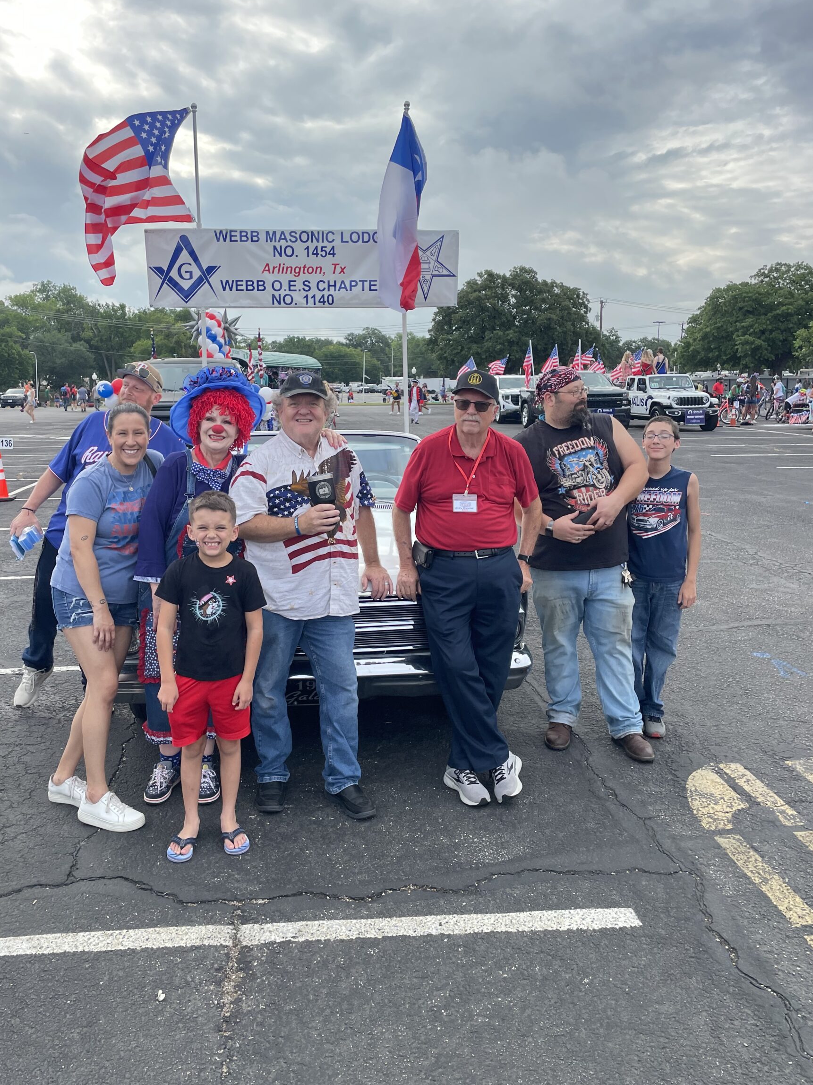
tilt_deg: -5.3
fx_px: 908
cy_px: 510
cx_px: 362
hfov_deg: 48.1
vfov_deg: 61.6
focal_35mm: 29
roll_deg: -0.7
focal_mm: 4.2
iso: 32
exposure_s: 1/1335
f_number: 1.6
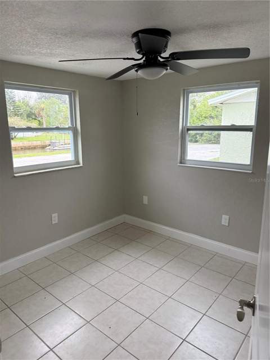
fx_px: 250
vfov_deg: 71.6
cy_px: 180
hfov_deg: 56.8
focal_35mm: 24
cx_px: 135
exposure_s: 1/60
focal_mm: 6.76
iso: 400
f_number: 1.78
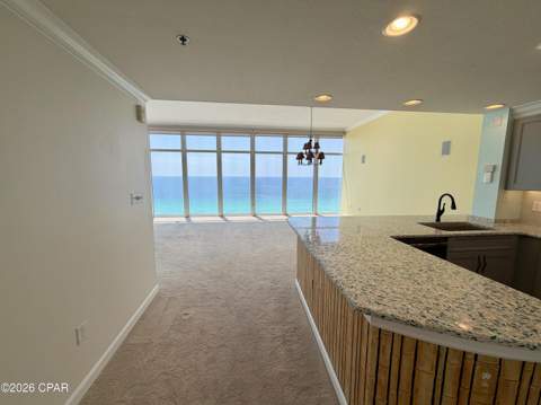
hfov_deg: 102.1
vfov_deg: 85.6
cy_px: 202
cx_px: 270
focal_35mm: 14
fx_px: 219
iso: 25
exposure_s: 1/120
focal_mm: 2.22
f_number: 2.2
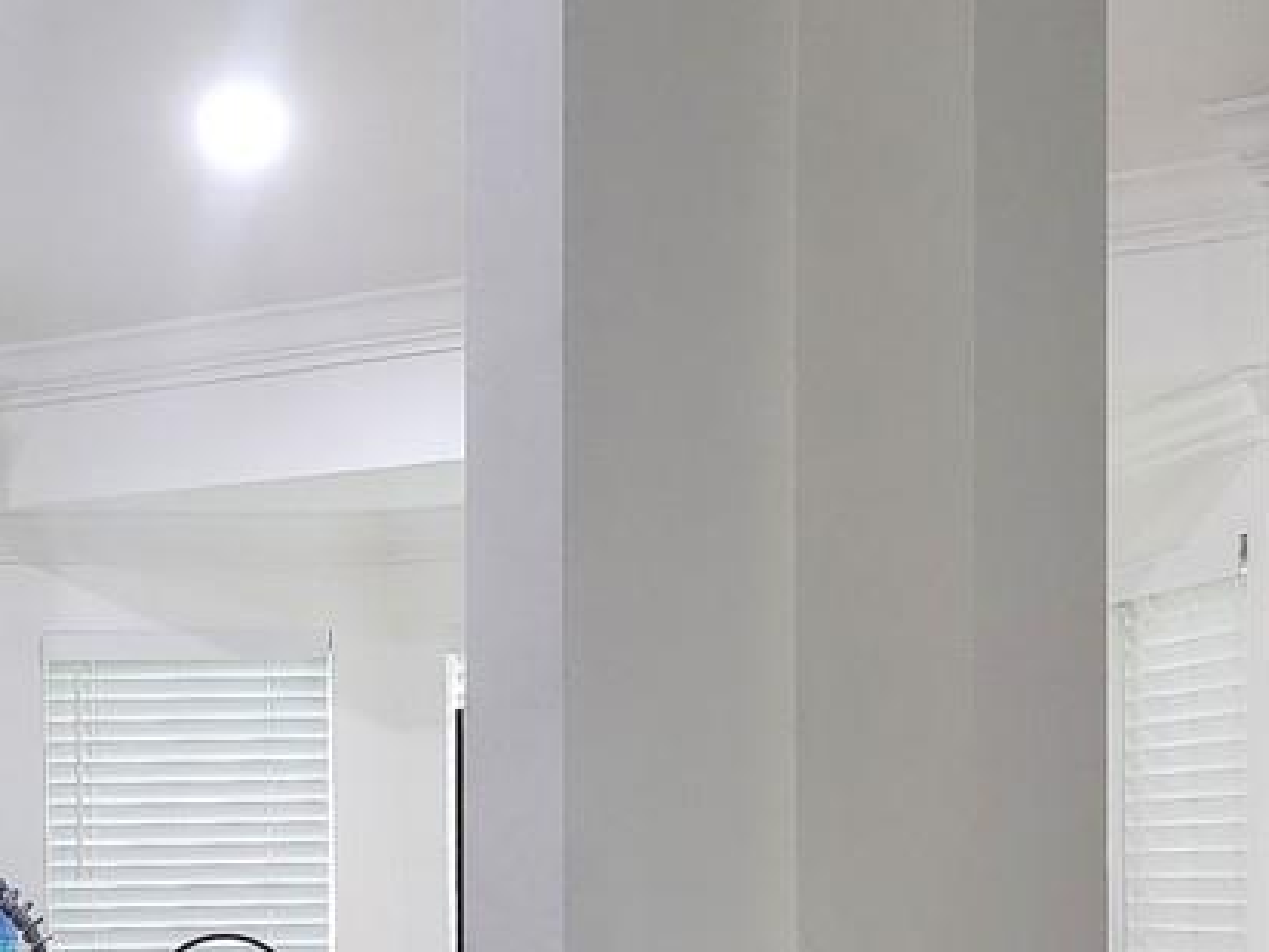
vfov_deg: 16.3
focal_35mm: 89
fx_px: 3264
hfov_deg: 21.6
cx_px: 191
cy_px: 955
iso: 640
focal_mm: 6.4
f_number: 1.8
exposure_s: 1/120
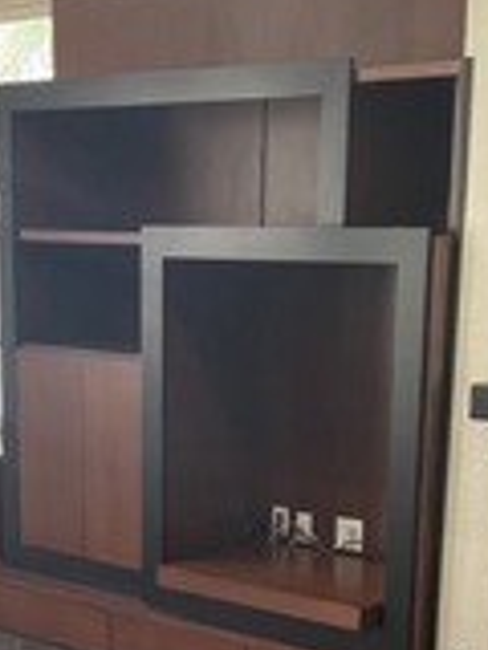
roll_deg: -0.4
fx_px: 1523
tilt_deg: -14.9
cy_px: 638
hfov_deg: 18.2
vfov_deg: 23.2
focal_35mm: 81
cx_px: 169
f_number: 1.6
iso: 125
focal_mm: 4.2
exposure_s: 1/60
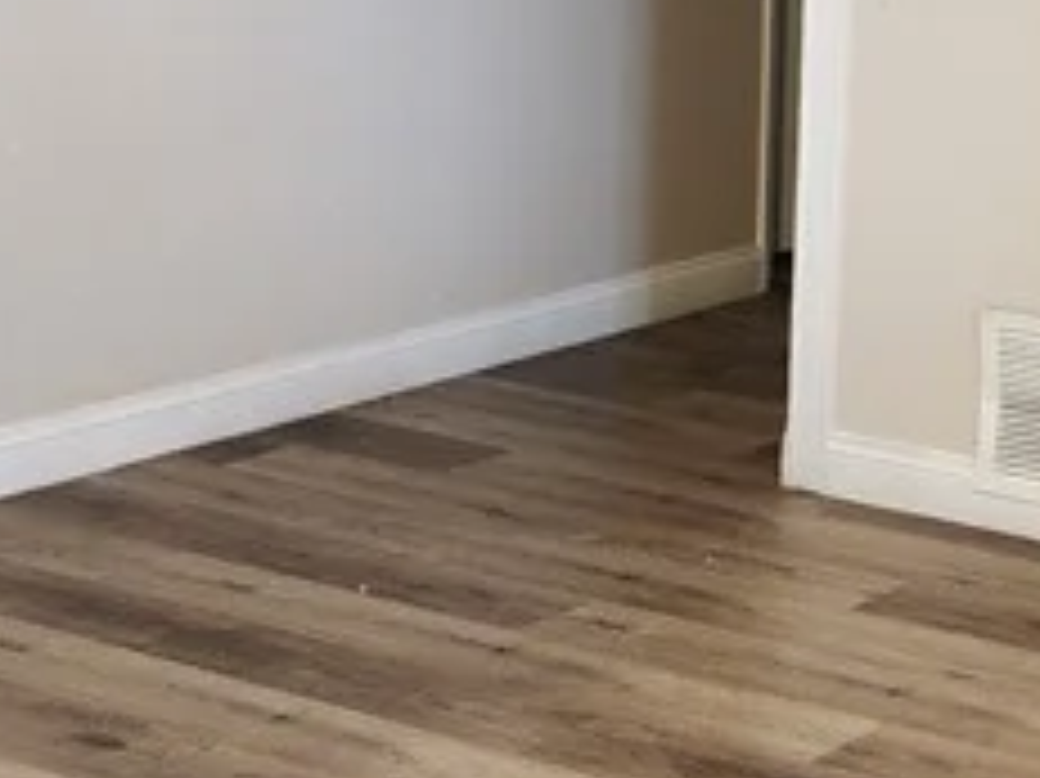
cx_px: 1099
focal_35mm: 102
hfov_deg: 18.6
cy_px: 252
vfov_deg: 14.5
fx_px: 3063
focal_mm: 6.4
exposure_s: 1/30
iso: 400
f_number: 1.8
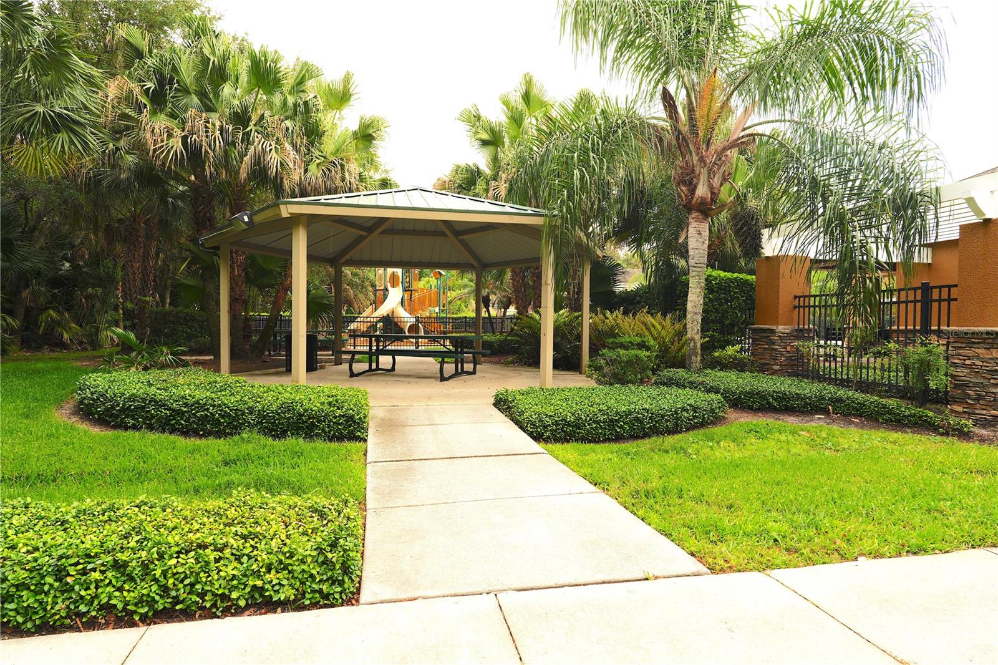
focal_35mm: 20
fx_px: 554
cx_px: 499
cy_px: 332
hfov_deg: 84.0
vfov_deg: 61.9
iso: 640
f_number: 8
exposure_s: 1/80
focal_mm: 20
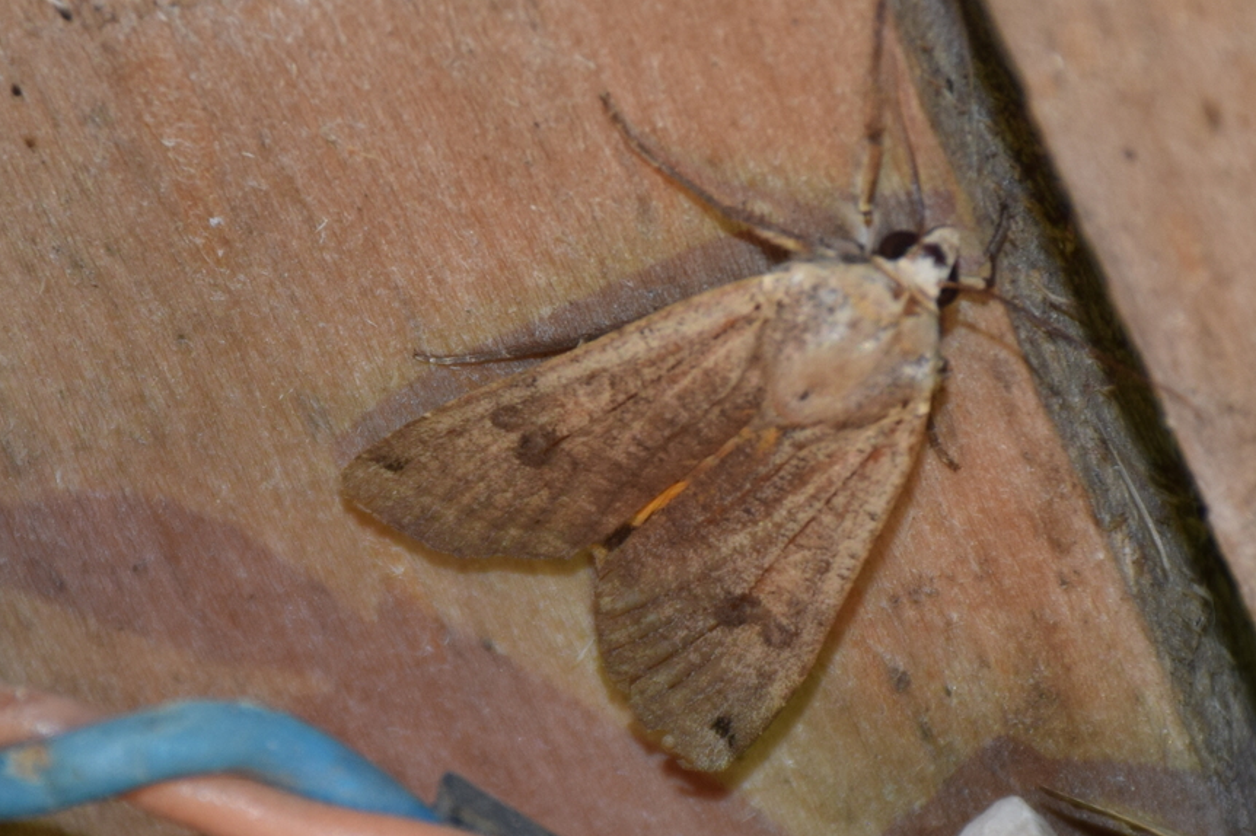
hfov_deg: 8.8
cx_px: 636
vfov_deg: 5.9
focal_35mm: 234
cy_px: 403
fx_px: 8160
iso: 320
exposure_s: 1/60
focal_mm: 140
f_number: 5.6
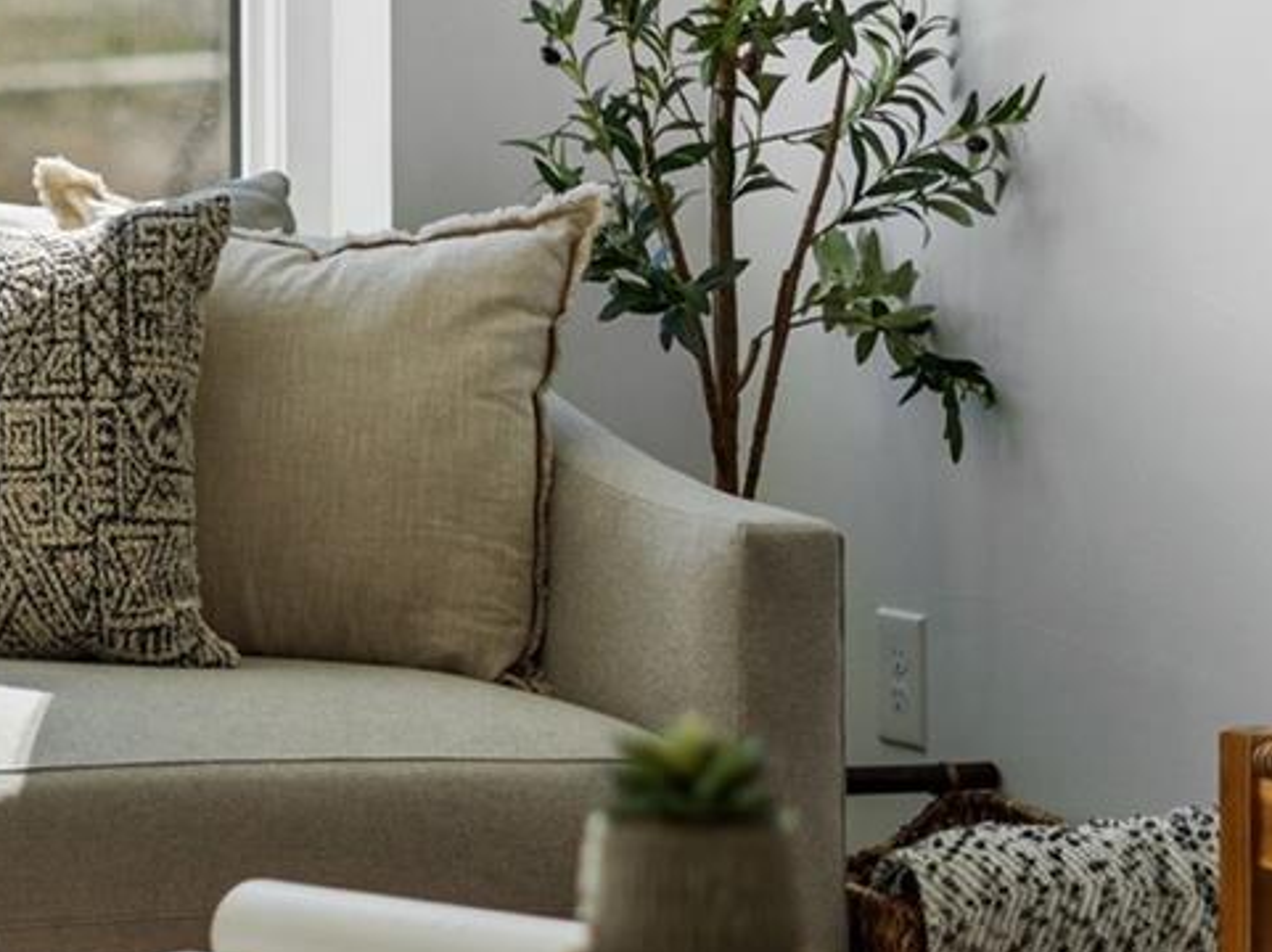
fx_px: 5875
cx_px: -288
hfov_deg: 12.1
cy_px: 473
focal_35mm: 160
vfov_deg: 9.3
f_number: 1.8
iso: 500
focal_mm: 50
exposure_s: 1/2000
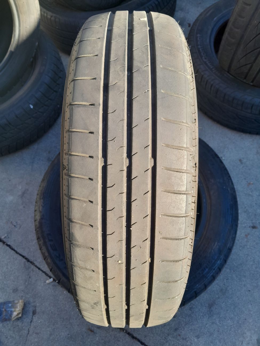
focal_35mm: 26
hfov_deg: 53.1
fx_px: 260
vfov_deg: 67.3
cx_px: 130
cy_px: 173
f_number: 1.8
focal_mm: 3.98
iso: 40
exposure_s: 1/100
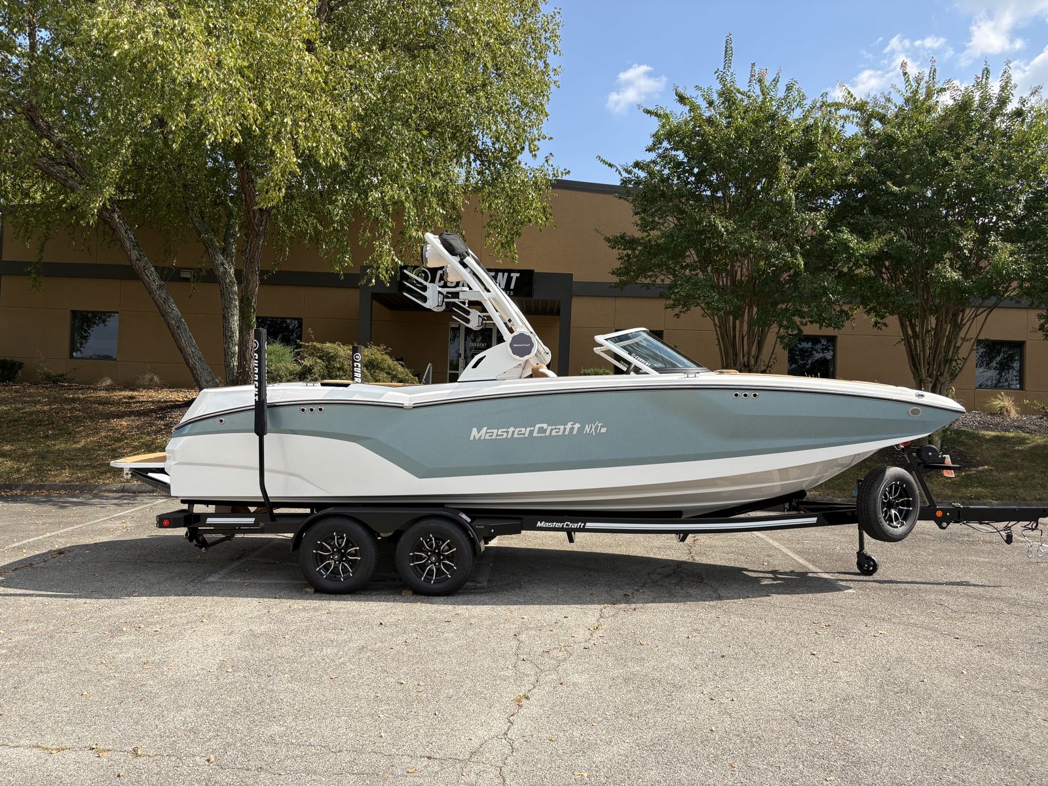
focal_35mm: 26
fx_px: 787
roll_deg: -1.2
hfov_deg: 67.3
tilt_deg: +0.7
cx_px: 524
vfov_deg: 53.1
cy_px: 393
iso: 50
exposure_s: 1/2283
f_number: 1.6
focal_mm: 5.96
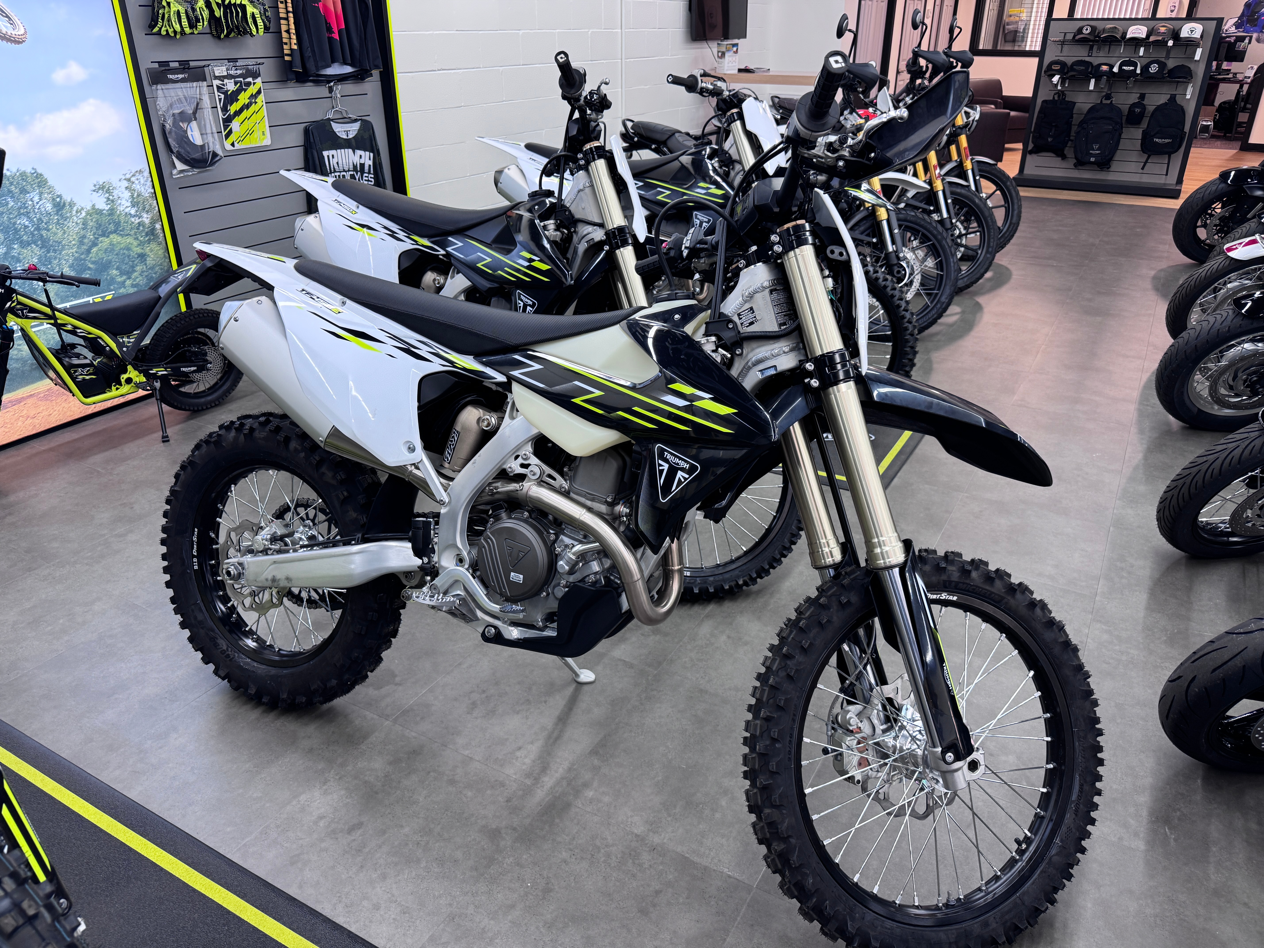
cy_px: 474
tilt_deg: -27.3
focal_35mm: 24
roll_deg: +0.5
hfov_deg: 71.6
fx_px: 876
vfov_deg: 56.8
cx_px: 632
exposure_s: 1/60
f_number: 1.78
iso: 125
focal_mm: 6.76
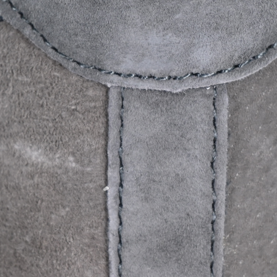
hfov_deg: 7.5
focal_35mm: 234
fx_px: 2118
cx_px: 148
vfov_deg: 7.5
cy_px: 151
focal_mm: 50
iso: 160
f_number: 6.3
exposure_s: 1/60
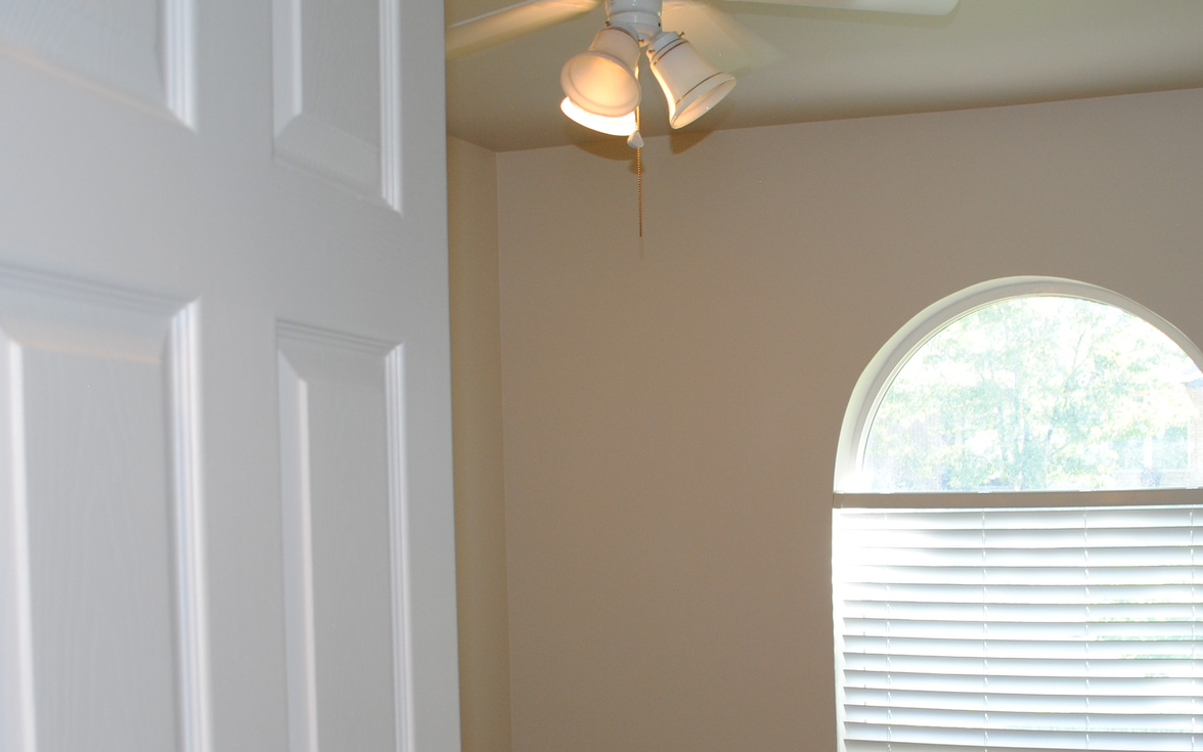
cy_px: 550
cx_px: 762
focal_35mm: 48
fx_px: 1574
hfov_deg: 41.5
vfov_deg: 26.6
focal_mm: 18
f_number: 3.5
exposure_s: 1/60
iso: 200
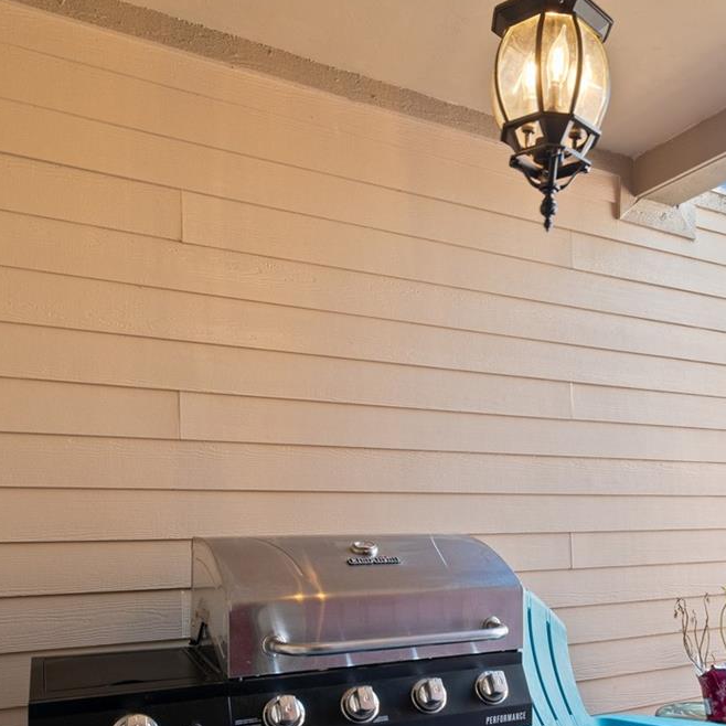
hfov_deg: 50.5
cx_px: 541
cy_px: 491
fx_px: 736
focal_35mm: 31
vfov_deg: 51.4
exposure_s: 1/8
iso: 200
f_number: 8
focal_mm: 10
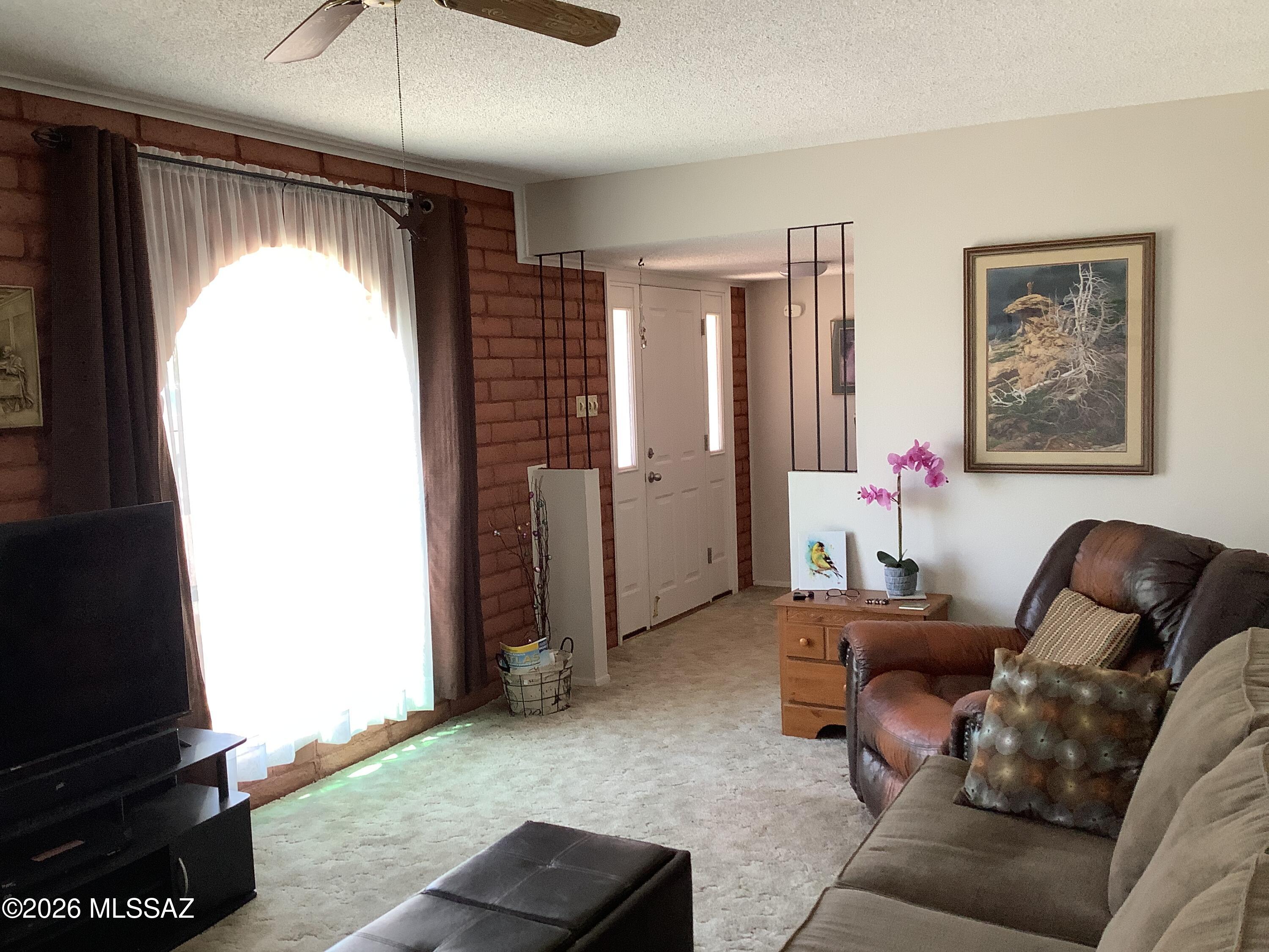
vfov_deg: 45.4
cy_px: 476
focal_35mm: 31
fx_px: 1136
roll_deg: +2.4
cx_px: 634
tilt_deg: -5.8
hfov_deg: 58.4
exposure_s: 1/60
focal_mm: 3.3
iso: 80
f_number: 2.4
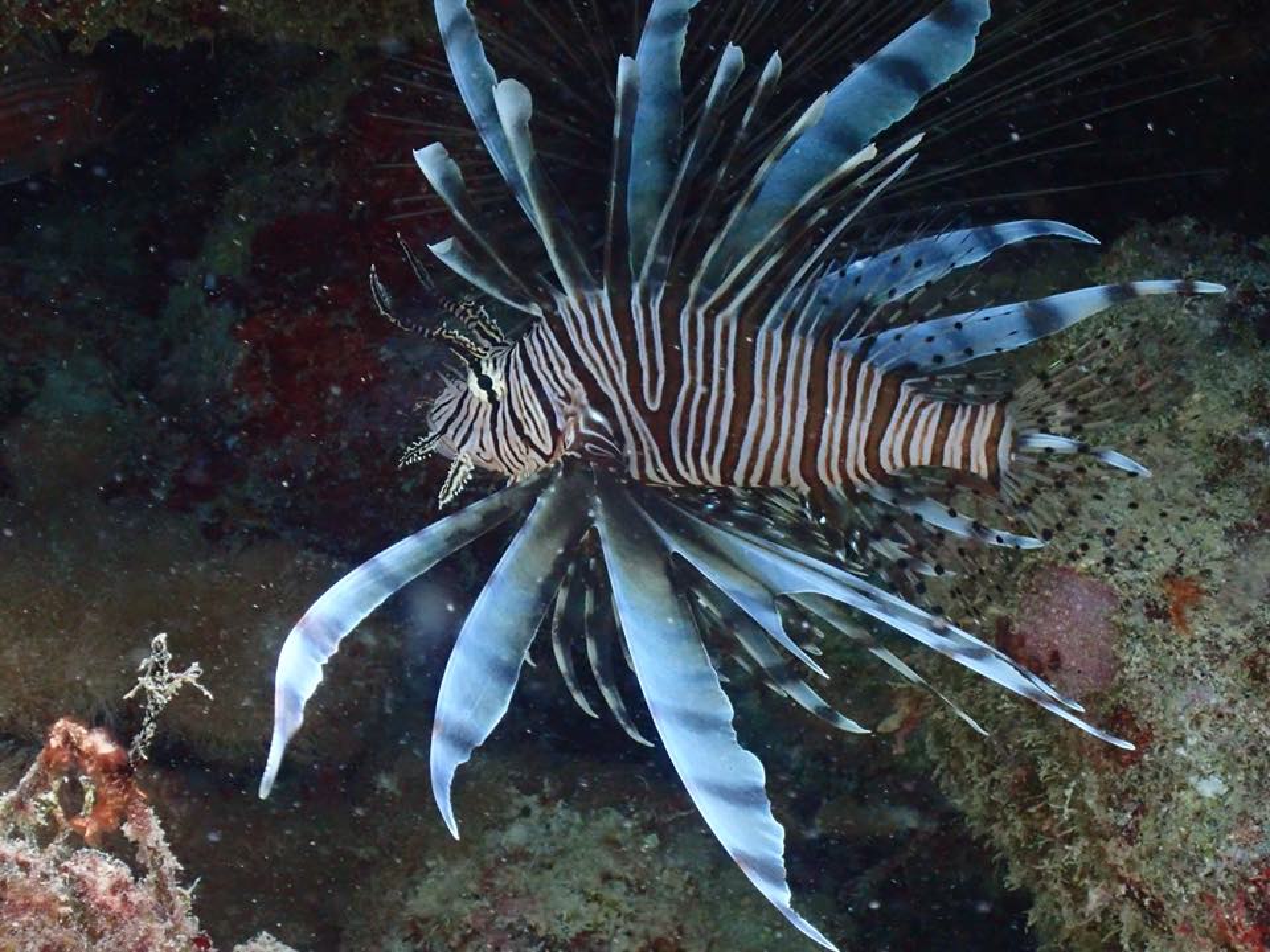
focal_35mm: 100
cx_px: 635
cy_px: 476
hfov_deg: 19.6
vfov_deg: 14.8
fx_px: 3669
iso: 1000
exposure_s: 1/200
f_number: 6.3
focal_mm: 18
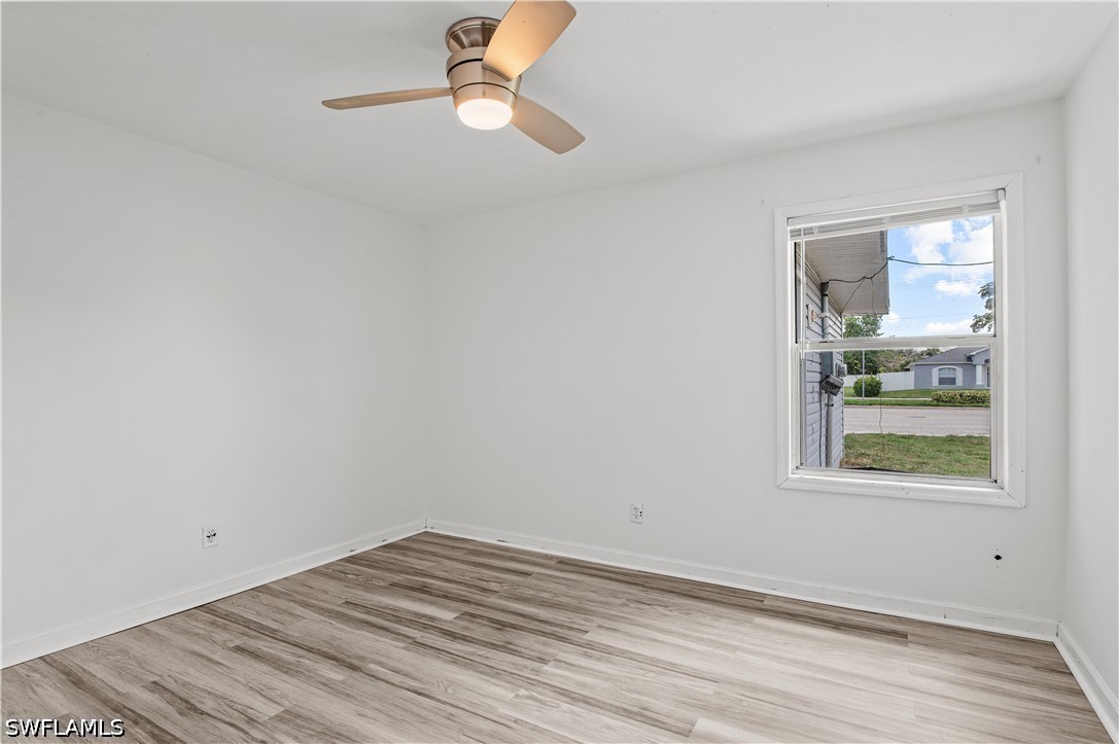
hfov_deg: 96.8
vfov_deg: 73.7
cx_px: 560
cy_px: 372
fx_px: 497
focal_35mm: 16
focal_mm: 16
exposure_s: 1/6
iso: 320
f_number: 8
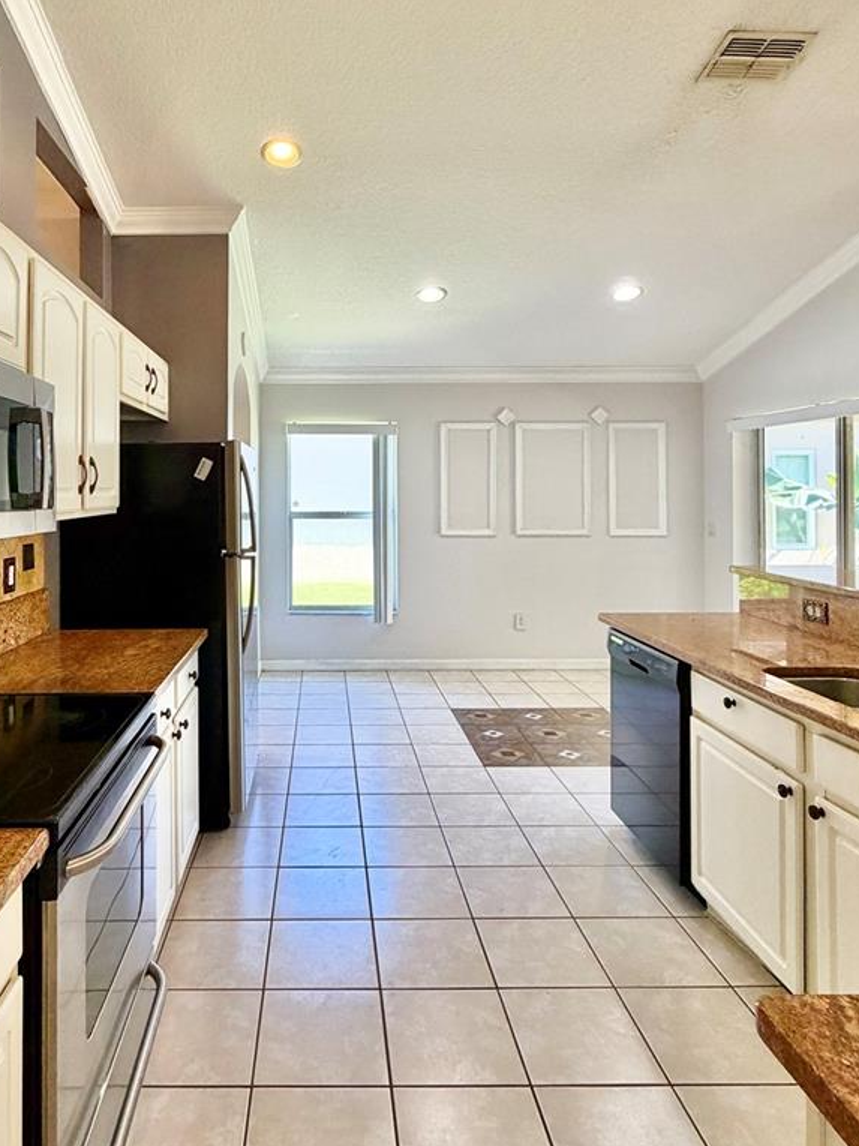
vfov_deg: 75.9
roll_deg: -0.3
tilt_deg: +0.4
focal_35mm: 22
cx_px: 319
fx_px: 728
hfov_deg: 60.2
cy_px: 490
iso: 250
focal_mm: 2.22
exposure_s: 1/120
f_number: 2.2
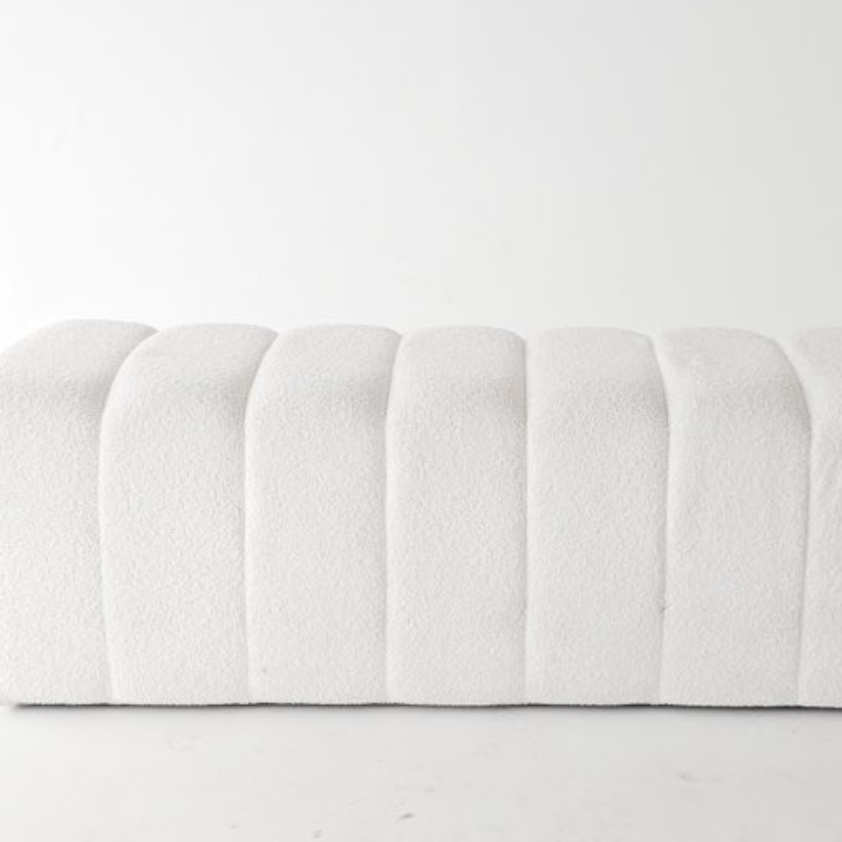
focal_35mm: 32
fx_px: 881
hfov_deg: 50.6
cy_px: 451
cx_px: 527
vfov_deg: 51.1
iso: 64
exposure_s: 1/50
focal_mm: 6.3
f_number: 1.7
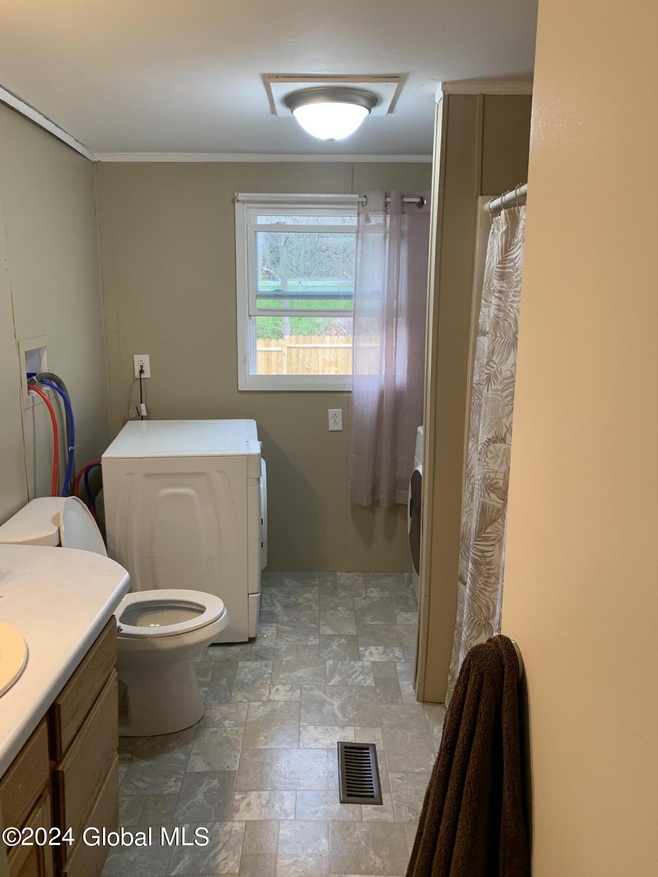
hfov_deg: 53.1
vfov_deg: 67.3
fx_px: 659
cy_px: 438
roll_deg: +0.0
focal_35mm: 26
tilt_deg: -11.1
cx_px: 329
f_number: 1.8
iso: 100
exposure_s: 1/60
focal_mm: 4.25
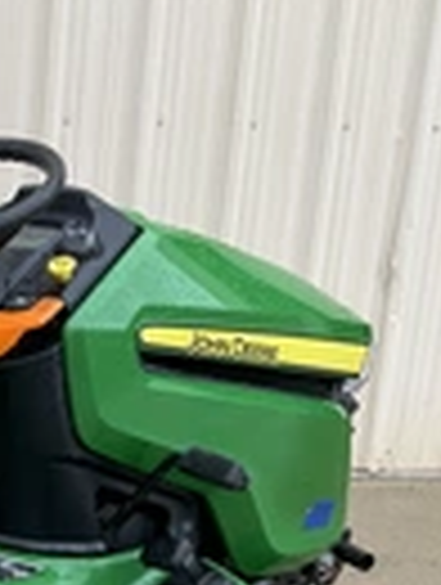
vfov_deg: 20.8
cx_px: -225
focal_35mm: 89
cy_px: 662
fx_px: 1507
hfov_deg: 15.4
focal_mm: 3
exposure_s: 1/188
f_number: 1.8
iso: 20
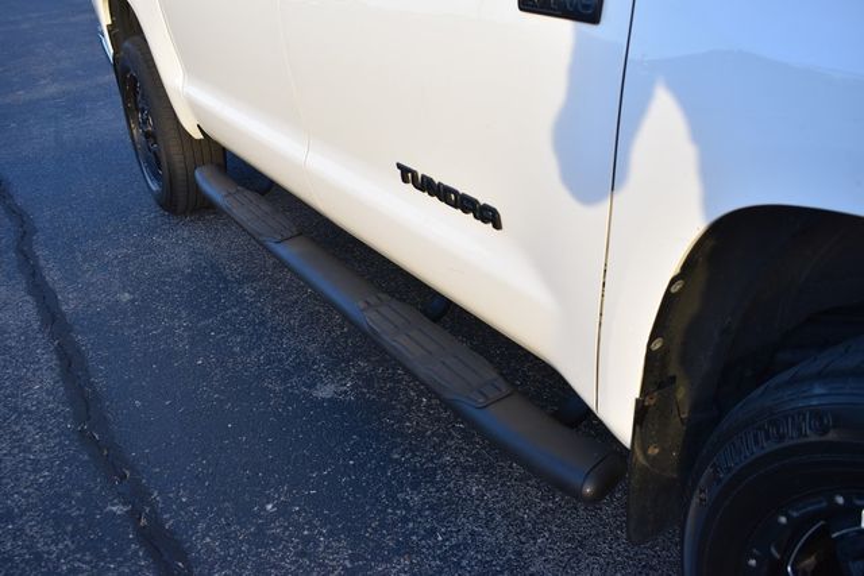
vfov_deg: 38.4
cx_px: 432
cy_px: 288
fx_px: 828
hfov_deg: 55.1
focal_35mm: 34
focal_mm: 23
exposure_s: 1/250
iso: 400
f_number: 5
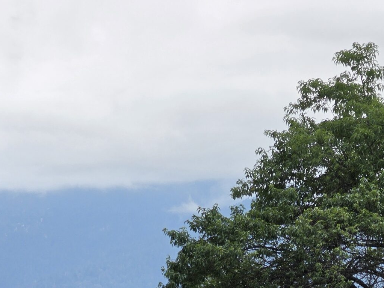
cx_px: 188
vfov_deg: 5.1
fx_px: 3196
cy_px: 360
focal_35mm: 288
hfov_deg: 6.9
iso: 64
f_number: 2.9
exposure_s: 1/100
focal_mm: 18.6
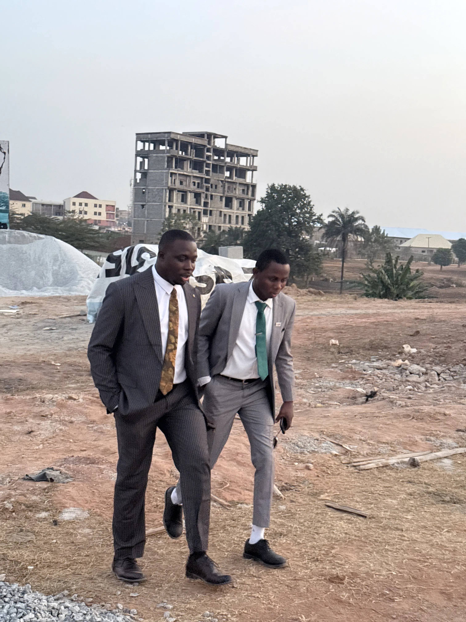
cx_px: 233
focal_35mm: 48
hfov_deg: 30.3
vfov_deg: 39.7
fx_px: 862
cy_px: 311
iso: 250
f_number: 1.78
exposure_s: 1/60
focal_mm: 6.76
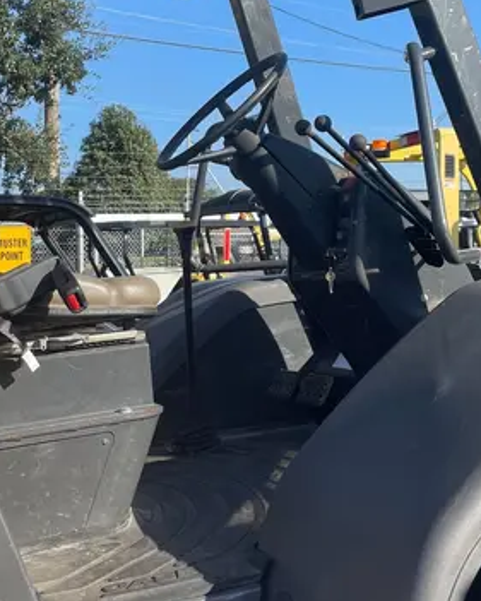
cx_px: 163
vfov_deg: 35.1
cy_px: 217
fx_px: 943
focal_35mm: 53
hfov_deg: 28.4
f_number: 1.6
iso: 32
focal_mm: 4.2
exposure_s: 1/1949
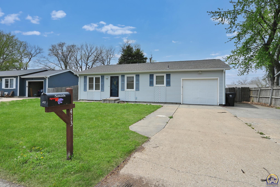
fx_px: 144
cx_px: 140
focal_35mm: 18
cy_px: 94
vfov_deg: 65.9
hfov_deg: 88.5
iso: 100
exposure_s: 1/320
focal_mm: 18.5
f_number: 9
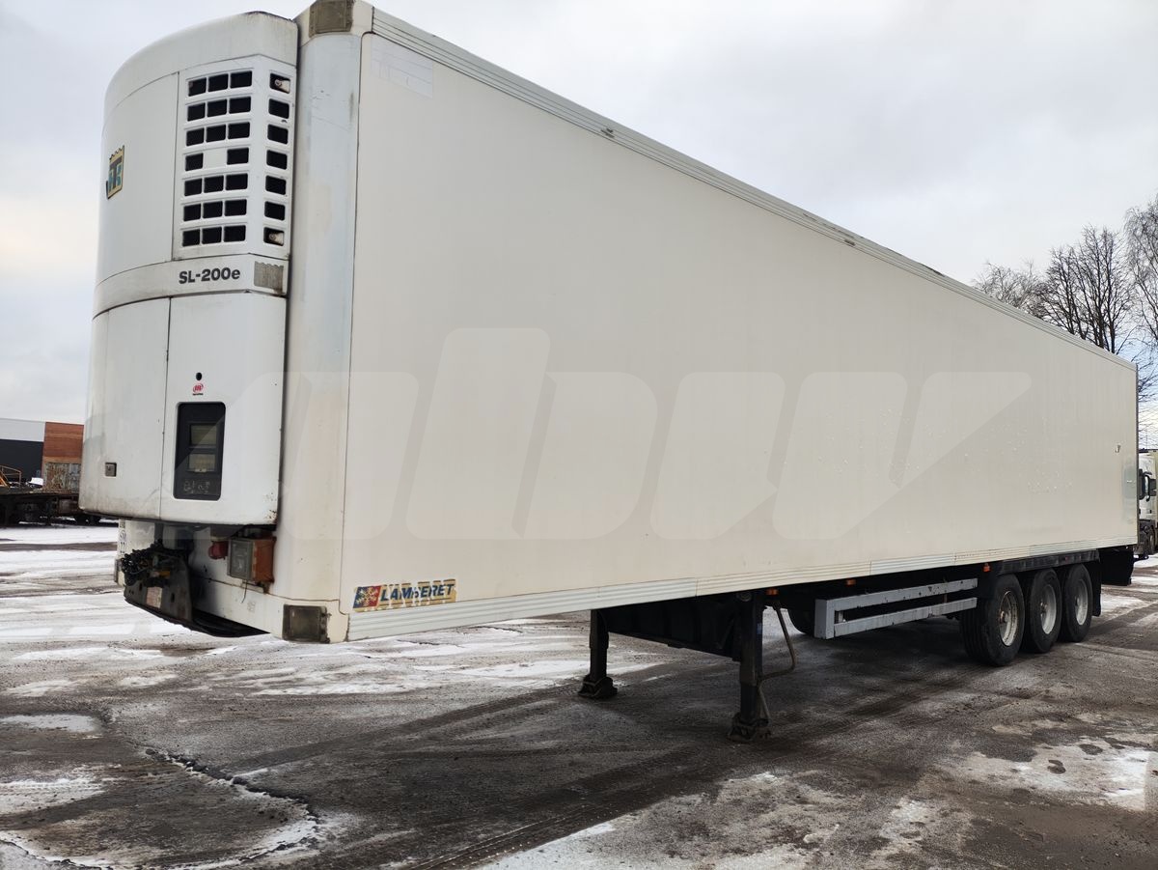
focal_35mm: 24
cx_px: 579
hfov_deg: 71.6
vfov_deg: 56.8
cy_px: 435
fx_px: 803
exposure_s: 1/100
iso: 50
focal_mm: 4.68
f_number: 1.8
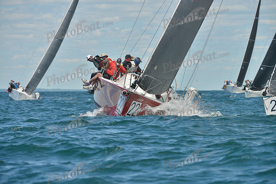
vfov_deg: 4.9
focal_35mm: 280
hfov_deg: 7.4
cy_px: 92
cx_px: 138
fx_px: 2147
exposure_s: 1/800
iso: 280
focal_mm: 280
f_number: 9
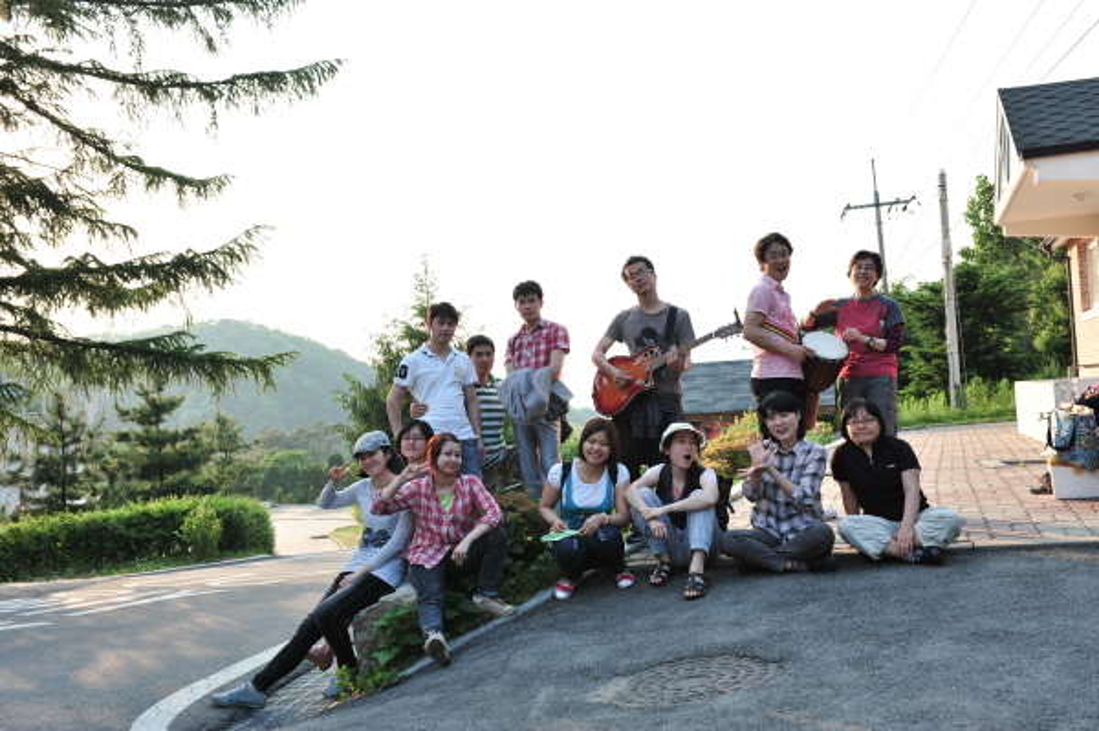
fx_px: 1068
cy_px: 366
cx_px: 550
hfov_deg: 54.5
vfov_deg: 37.8
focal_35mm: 35
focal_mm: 35
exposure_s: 1/200
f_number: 8
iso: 400
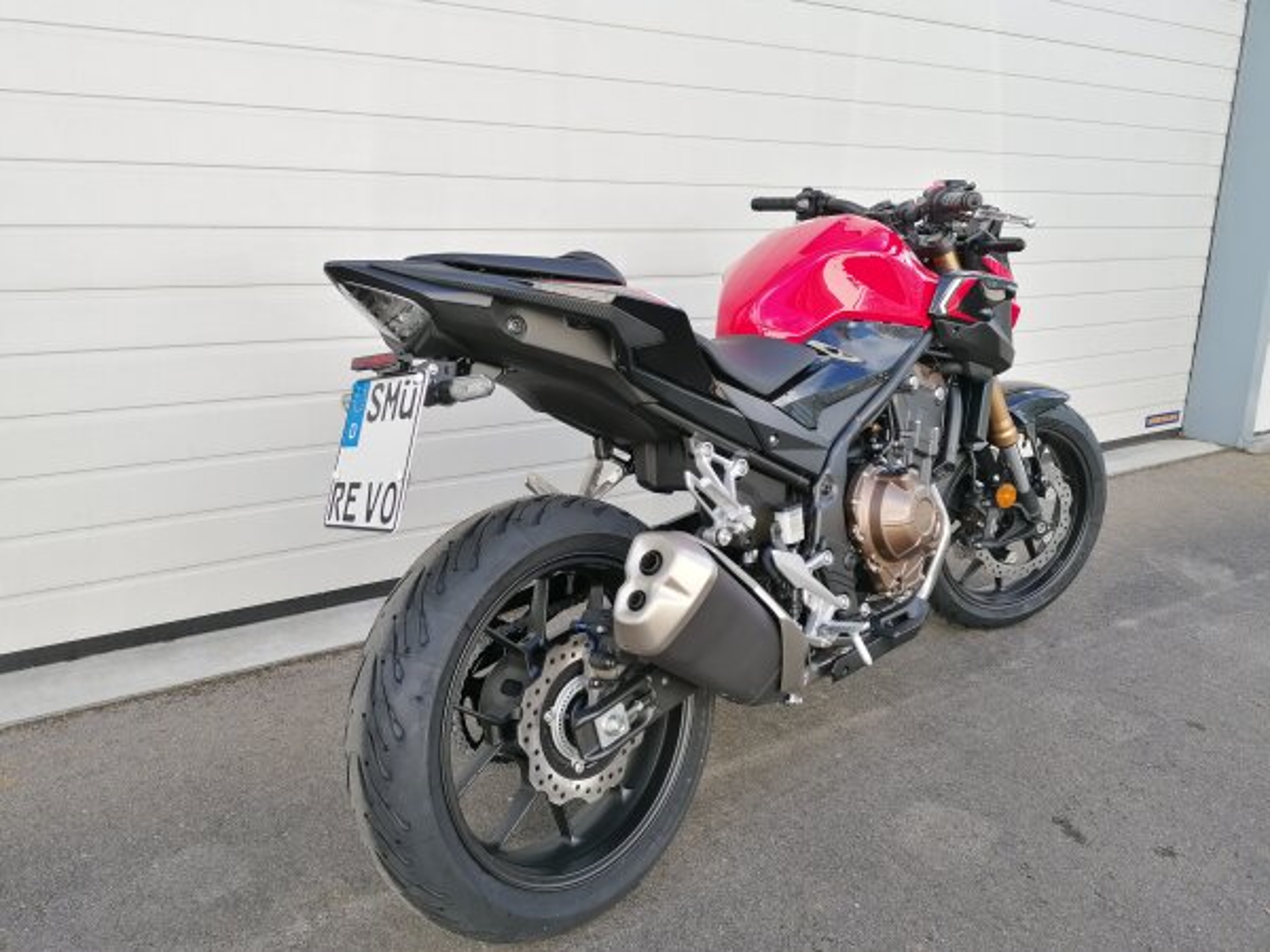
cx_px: 635
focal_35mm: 27
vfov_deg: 51.4
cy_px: 476
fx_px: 991
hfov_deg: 65.3
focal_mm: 4.75
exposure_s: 1/160
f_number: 1.8
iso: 50
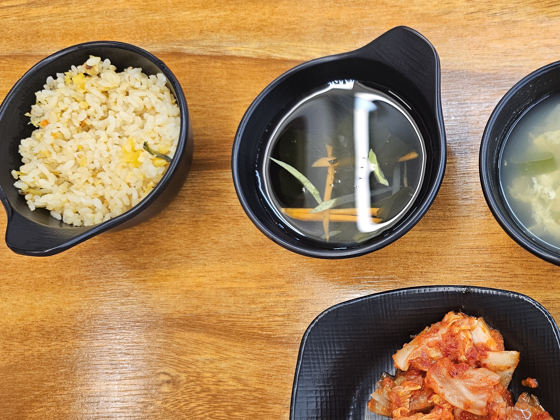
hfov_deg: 46.2
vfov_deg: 37.2
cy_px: 286
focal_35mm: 38
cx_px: 456
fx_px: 615
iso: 200
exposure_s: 1/120
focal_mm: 6.3
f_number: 1.7
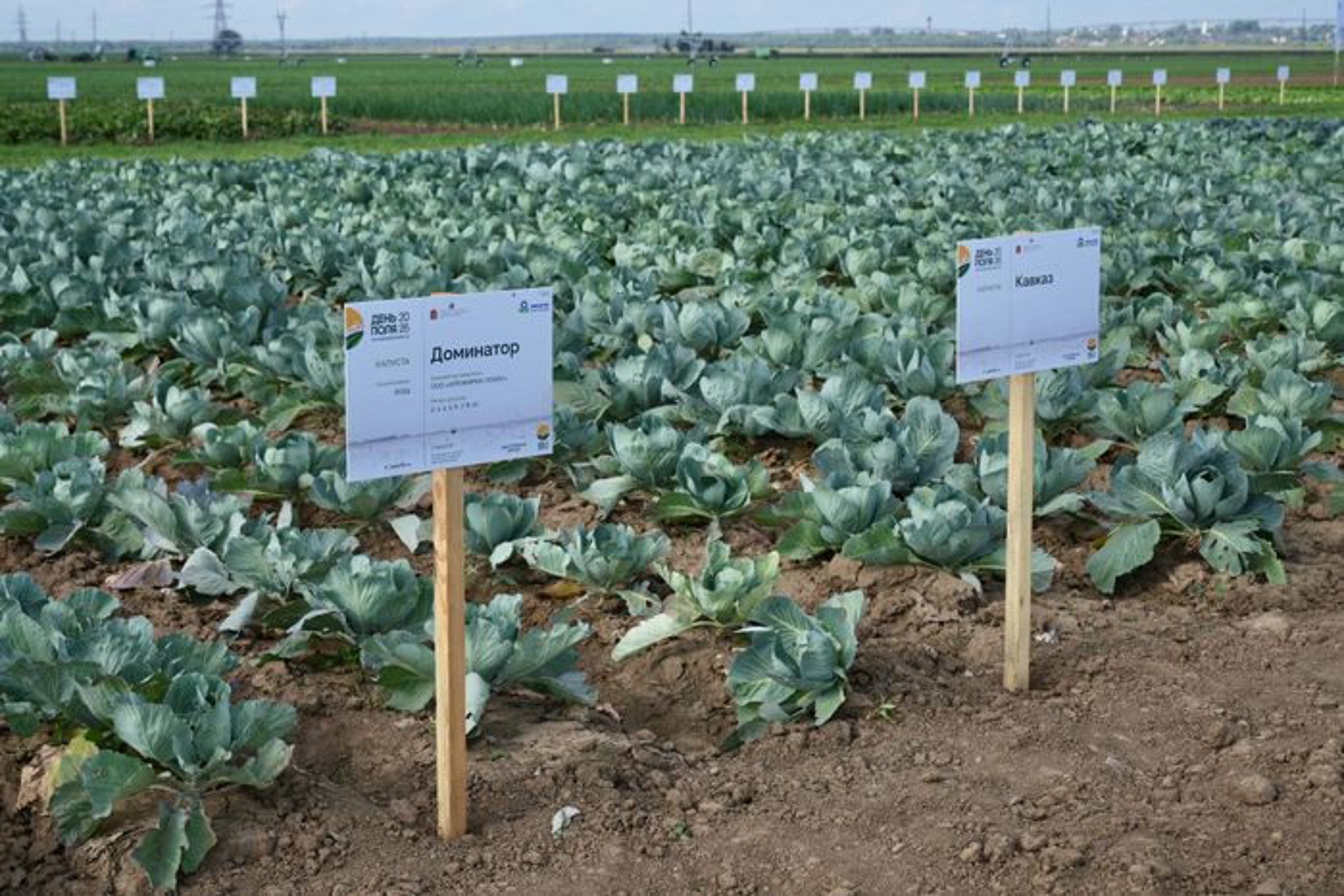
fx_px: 2016
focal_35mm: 54
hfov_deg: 36.9
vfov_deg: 25.1
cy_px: 448
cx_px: 672
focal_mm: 54
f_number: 8
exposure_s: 1/200
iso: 125
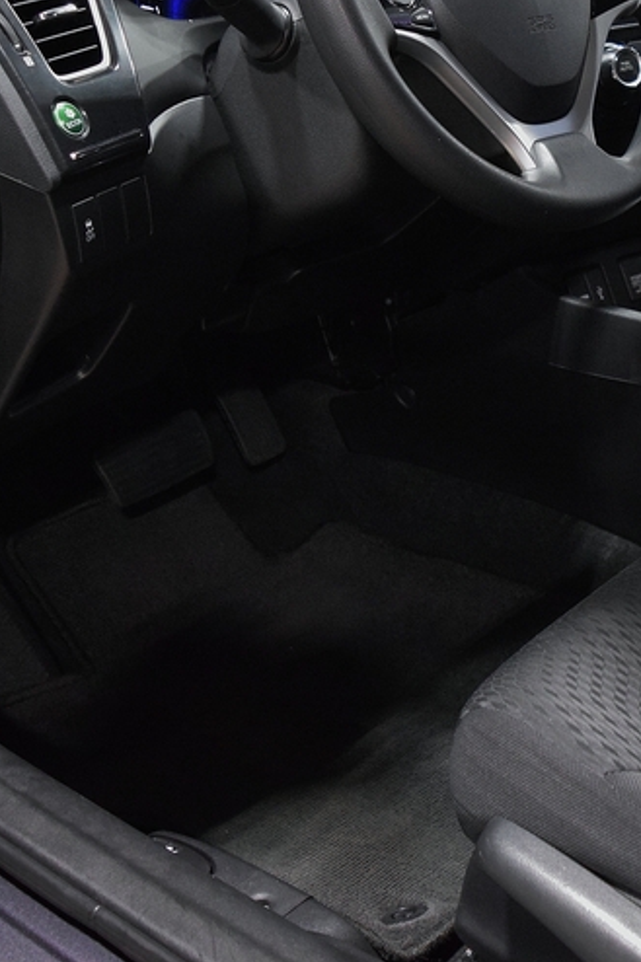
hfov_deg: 23.9
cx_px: 473
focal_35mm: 56
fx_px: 1497
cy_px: 299
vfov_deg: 35.2
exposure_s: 1/60
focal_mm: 18
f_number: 3.5
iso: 5000
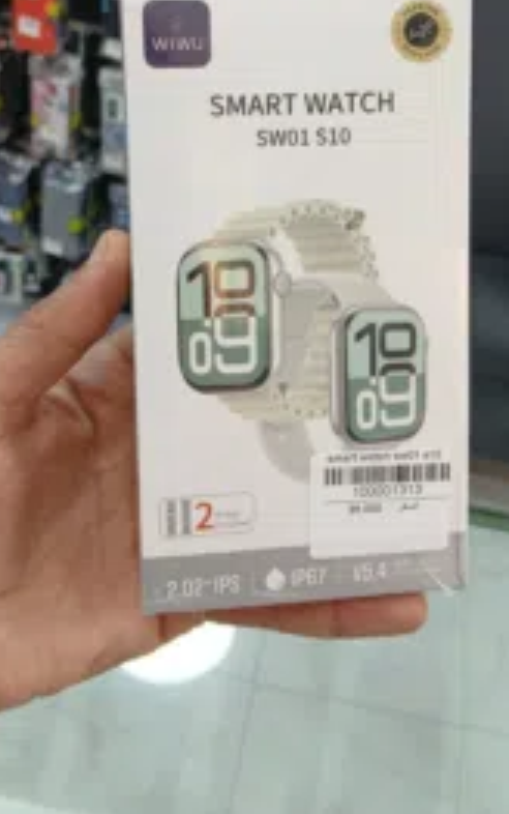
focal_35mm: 42
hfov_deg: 30.6
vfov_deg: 46.0
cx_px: 248
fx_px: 931
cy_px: 236
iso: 25
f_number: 1.8
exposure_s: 1/50
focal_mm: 3.98
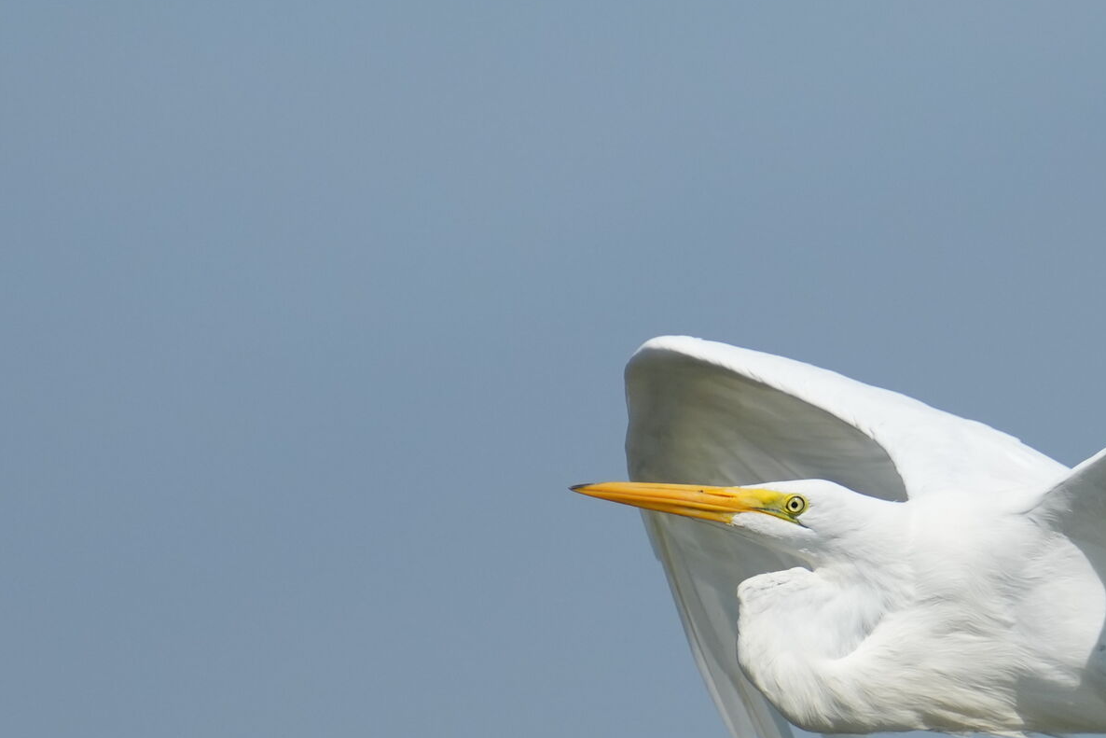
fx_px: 67132
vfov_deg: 0.6
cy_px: 912
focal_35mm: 2185
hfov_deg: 0.9
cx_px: 1266
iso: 400
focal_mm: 600
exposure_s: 1/3200
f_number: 5.6
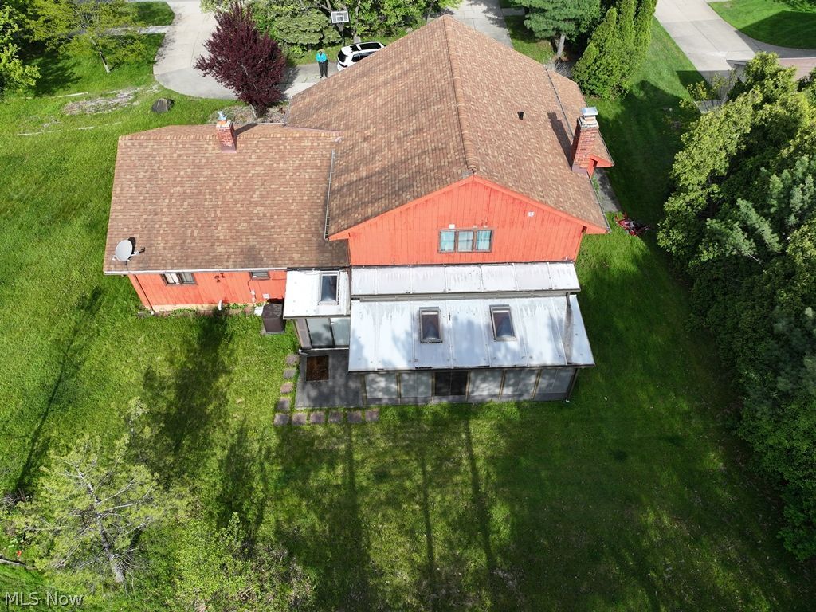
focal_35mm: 24
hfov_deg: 71.6
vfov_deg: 56.8
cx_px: 408
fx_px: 566
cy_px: 306
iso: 130
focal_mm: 12.29
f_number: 2.8
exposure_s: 1/2000
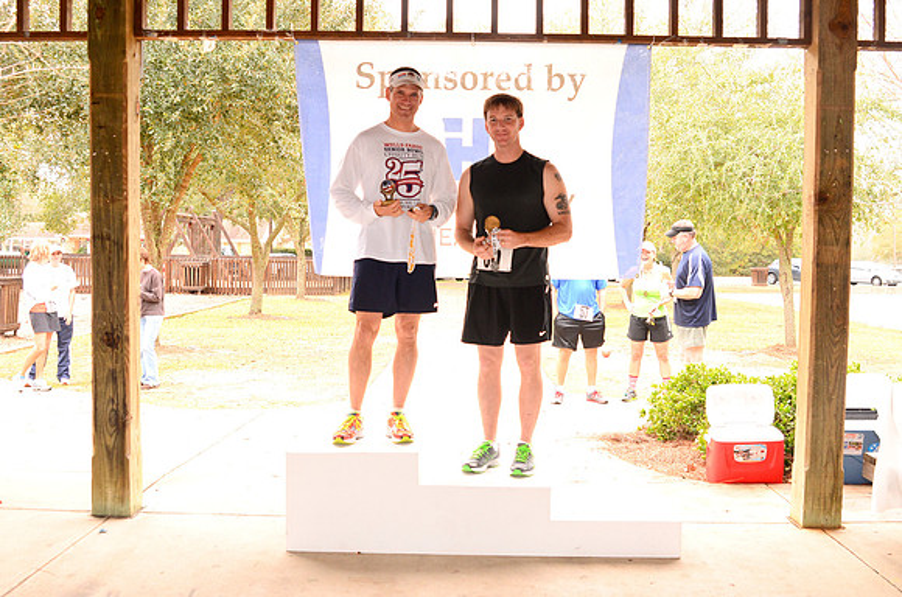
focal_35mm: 40
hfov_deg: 48.0
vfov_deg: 32.9
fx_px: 1013
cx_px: 451
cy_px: 298
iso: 640
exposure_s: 1/125
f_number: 4
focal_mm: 27
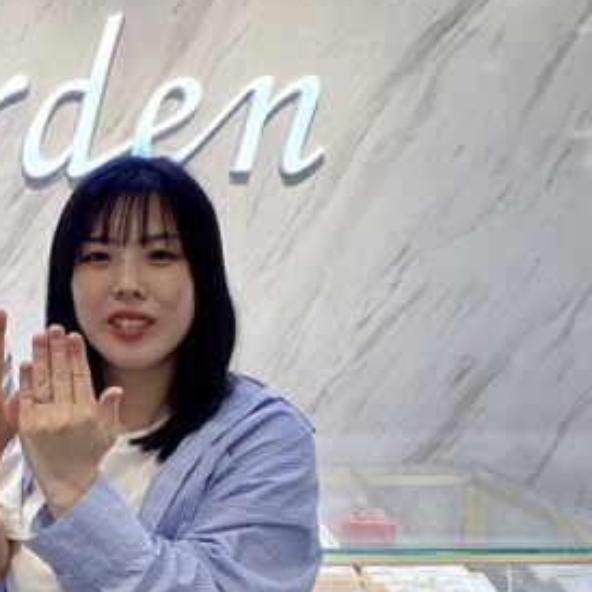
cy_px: 406
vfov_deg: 28.4
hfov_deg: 26.6
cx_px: -39
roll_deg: +1.4
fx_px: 1161
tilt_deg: -10.5
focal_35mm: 60
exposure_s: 1/120
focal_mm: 3.3
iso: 50
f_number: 2.4
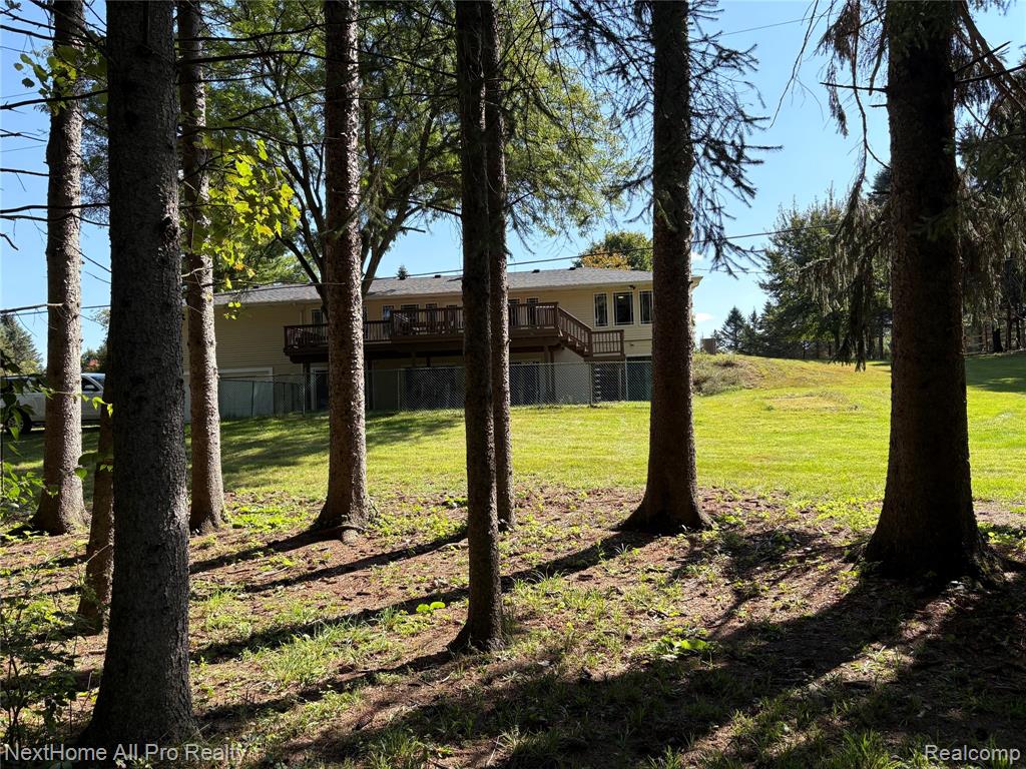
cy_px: 384
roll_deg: +2.6
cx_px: 513
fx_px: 771
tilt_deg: +2.1
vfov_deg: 53.1
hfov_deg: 67.3
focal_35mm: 26
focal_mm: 5.96
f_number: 1.6
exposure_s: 1/1484
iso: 64
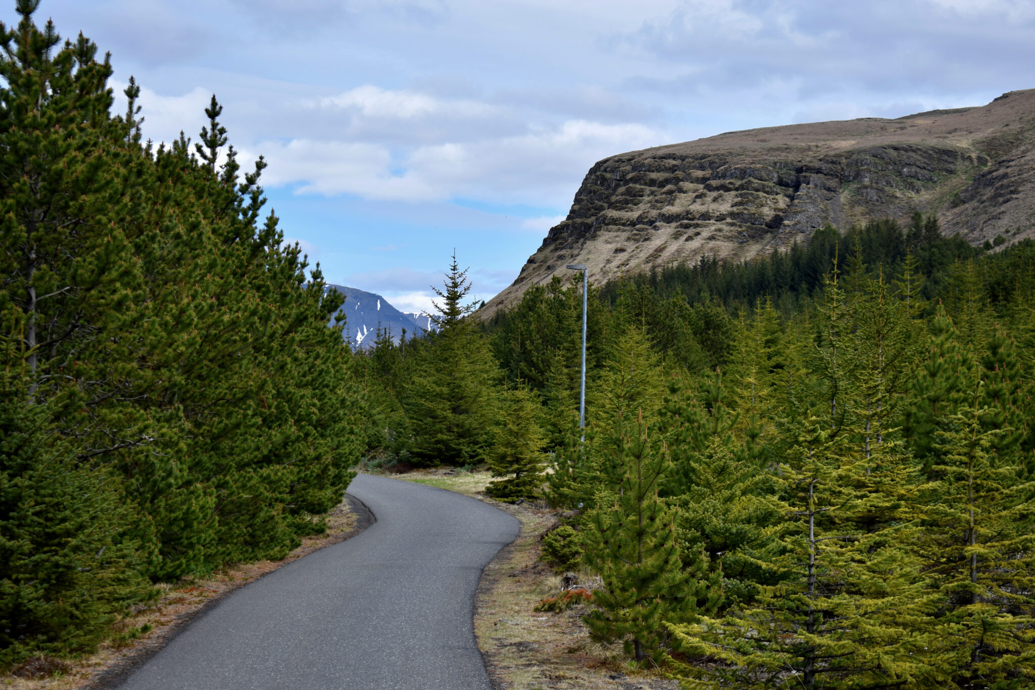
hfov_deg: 24.6
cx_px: 518
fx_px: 2372
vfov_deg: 16.6
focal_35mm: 82
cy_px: 345
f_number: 5.6
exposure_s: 1/400
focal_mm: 55
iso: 100
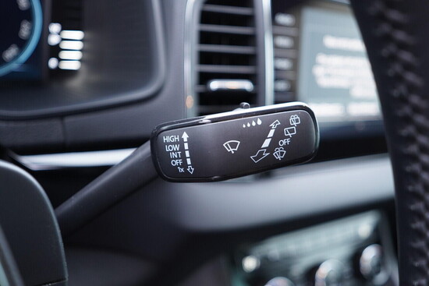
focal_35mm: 36
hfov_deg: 53.1
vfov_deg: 36.9
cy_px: 143
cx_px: 214
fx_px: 429
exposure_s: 1/40
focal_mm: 24
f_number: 2.8
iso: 500
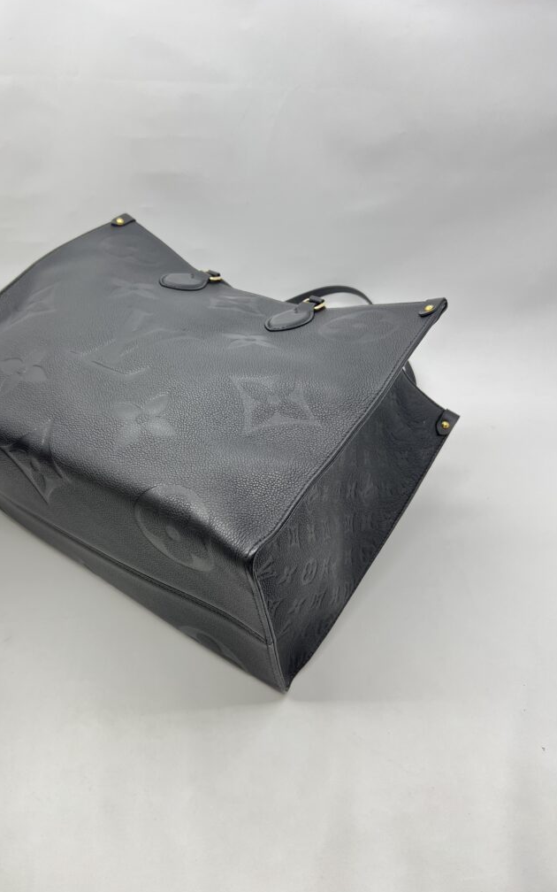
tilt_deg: -33.0
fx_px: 680
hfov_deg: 44.3
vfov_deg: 66.5
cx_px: 224
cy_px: 445
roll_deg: +0.8
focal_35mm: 28
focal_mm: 5.7
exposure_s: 1/100
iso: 50
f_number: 1.5
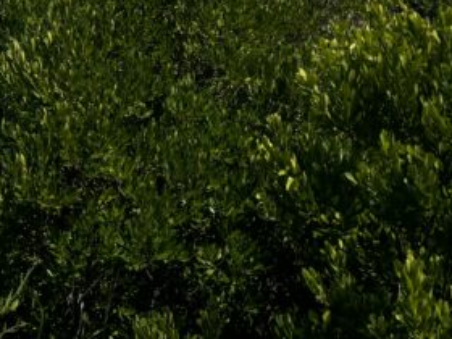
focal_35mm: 95
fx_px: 1240
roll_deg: +0.8
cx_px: 73
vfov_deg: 14.1
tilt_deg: -4.1
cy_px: -239
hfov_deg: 20.4
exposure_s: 1/5076
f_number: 1.6
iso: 50
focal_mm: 5.96
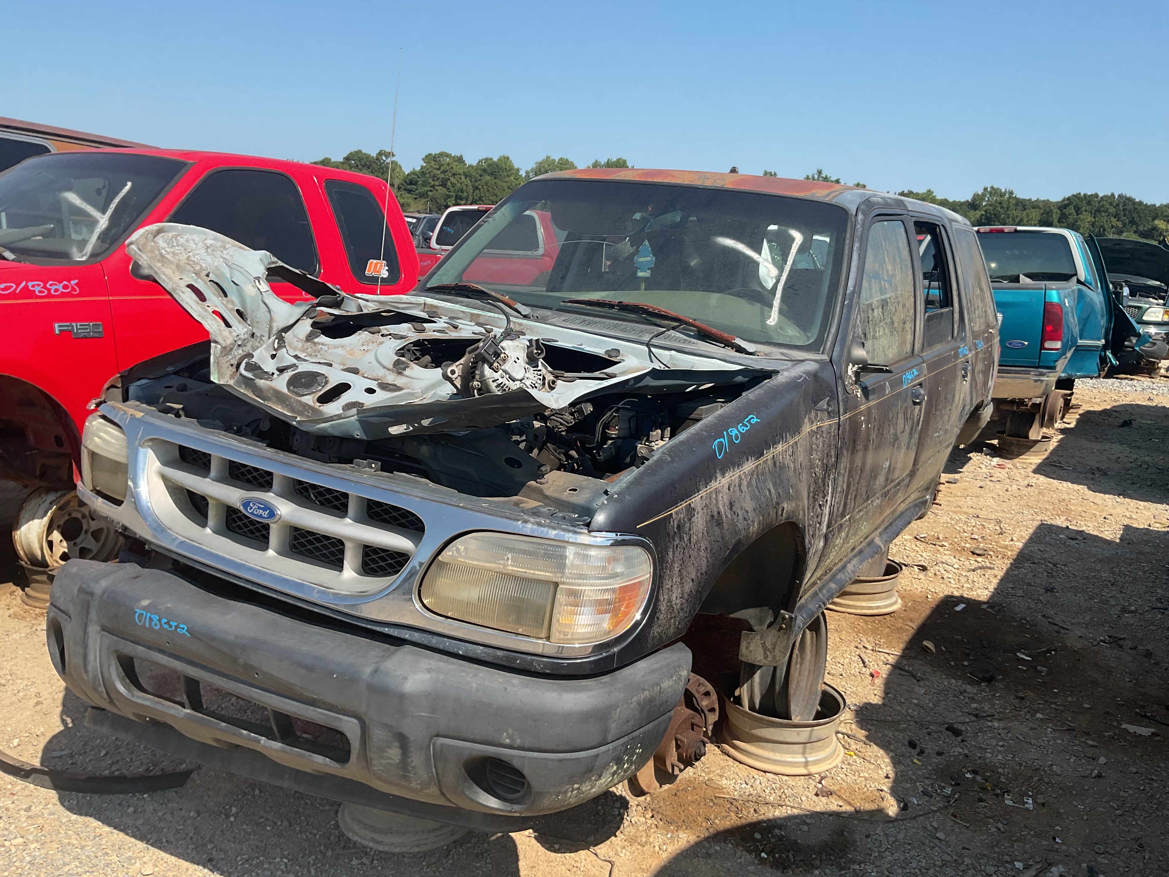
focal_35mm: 29
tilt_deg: -12.3
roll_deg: -2.3
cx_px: 584
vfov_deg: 48.2
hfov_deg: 61.7
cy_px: 438
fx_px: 979
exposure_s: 1/1490
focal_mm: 3
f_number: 1.8
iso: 16
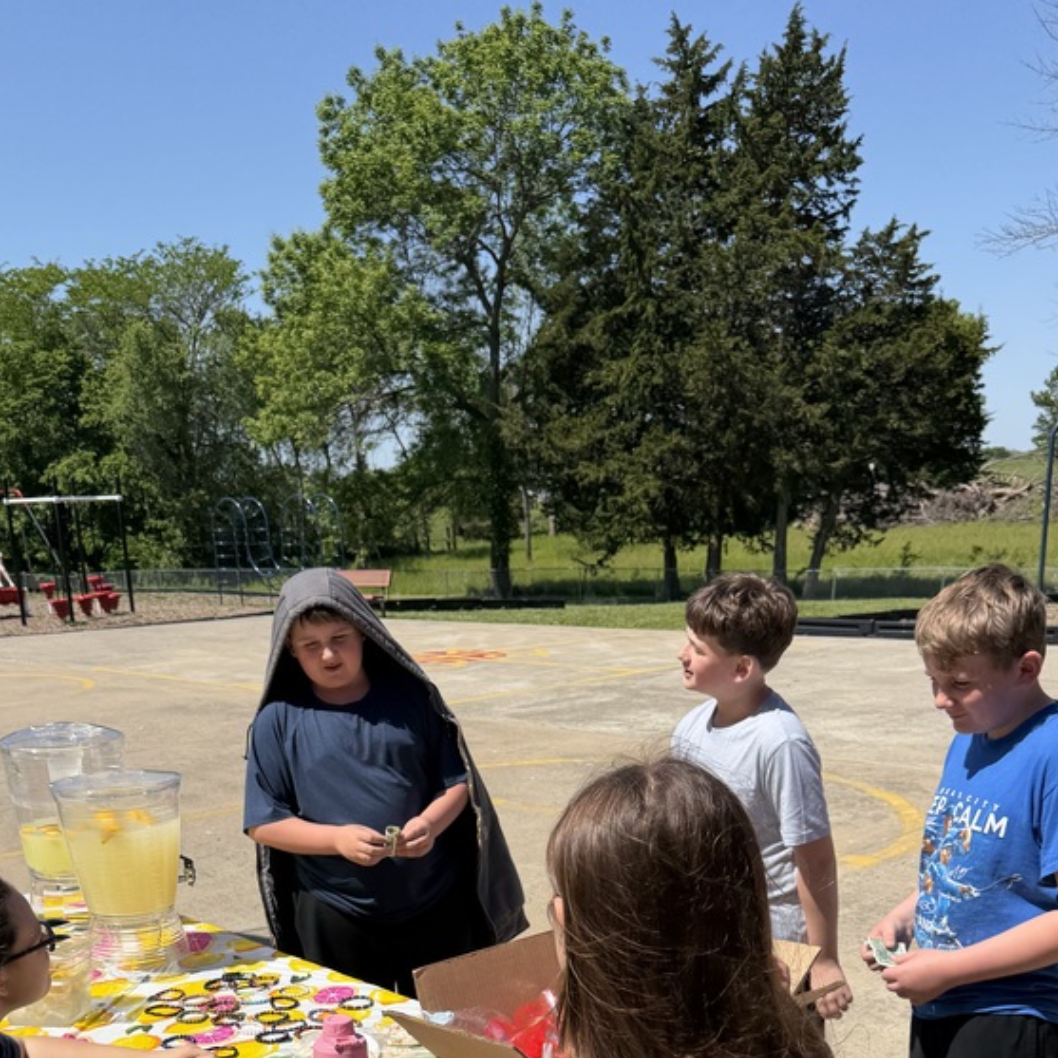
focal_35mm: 39
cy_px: 963
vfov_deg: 39.6
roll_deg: +0.6
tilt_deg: -18.8
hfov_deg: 42.8
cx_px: 496
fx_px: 1349
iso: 80
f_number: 1.78
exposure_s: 1/5319
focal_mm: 6.76
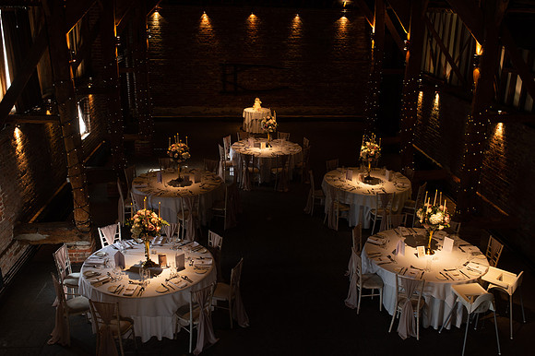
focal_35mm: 36
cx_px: 268
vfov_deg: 36.5
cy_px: 178
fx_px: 540
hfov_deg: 52.7
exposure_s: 1/50
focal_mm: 35
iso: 640
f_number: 7.1
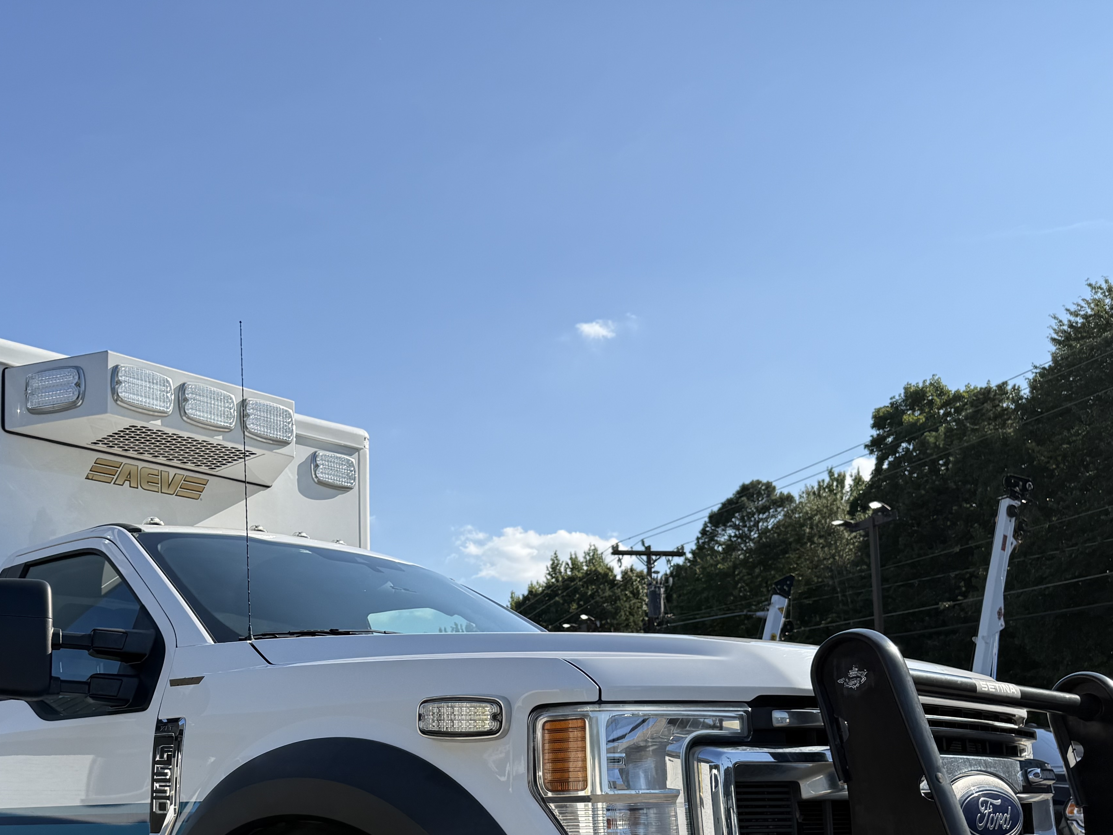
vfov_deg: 34.6
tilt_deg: +6.2
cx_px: 321
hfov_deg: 45.6
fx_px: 1286
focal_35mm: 40
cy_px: 692
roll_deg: +0.9
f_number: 1.78
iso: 80
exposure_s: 1/3953
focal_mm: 6.76
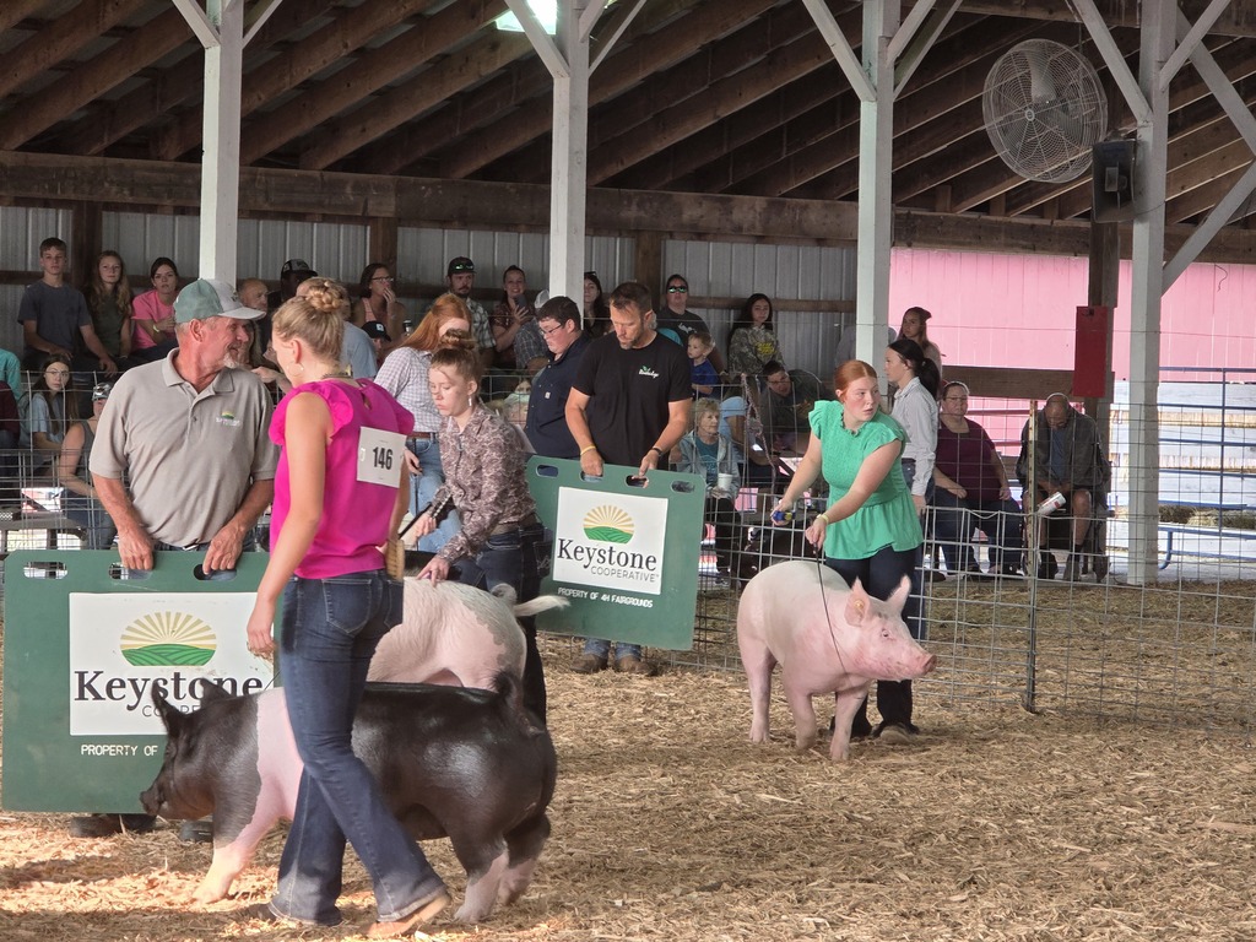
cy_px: 471
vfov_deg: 12.9
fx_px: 4173
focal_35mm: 115
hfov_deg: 17.1
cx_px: 628
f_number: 3.4
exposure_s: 1/120
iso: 250
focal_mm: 18.6
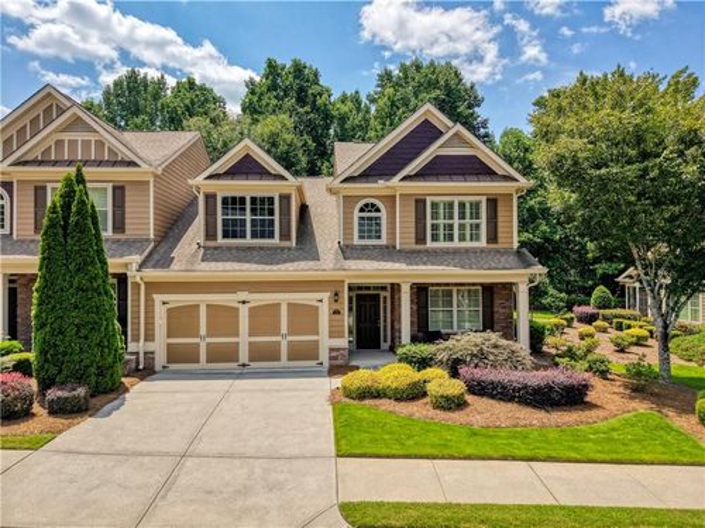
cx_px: 352
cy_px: 264
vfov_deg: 56.8
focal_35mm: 24
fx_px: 489
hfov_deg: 71.6
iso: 220
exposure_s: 1/6400
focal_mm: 8.67
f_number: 1.8
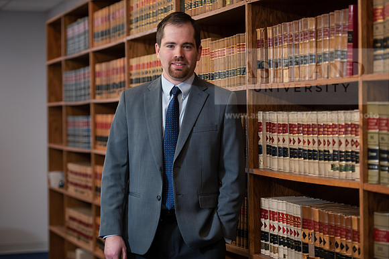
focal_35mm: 90
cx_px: 194
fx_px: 973
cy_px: 130
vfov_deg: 15.2
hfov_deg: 22.6
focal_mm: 90
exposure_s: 1/125
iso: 800
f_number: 3.2
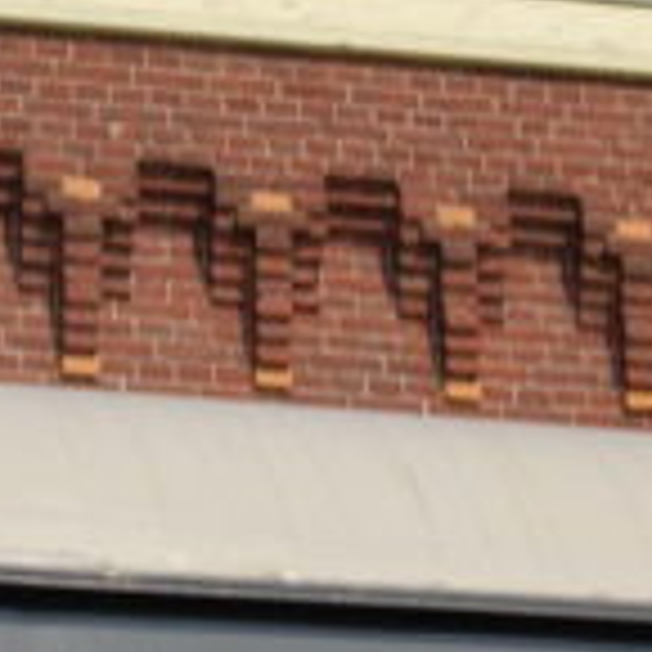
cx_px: 94
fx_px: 4195
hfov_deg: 8.9
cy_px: 375
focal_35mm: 197
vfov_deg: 8.9
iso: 200
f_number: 10
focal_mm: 35
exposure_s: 1/400
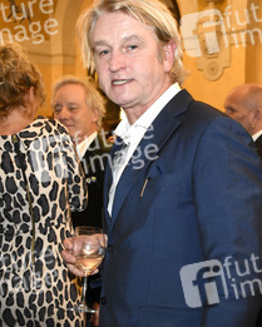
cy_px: 215
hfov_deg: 22.2
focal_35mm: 69
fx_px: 668
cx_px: 130
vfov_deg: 27.4
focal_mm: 32
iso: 3200
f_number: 6.3
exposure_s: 1/60
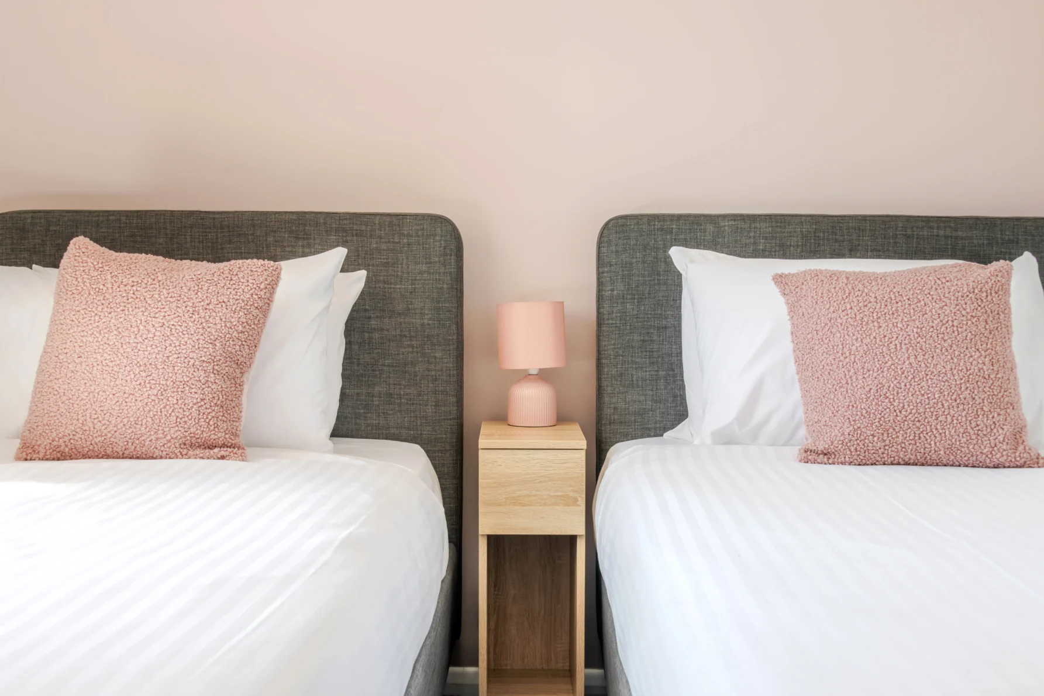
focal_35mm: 45
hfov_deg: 43.6
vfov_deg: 29.9
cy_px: 348
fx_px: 1305
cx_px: 522
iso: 80
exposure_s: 1/6
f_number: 9
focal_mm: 45
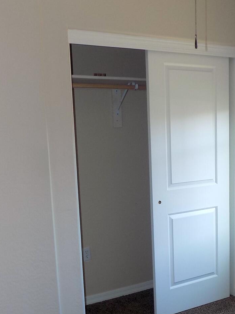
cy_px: 221
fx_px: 444
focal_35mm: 49
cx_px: 161
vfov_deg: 38.3
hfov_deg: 29.4
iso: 100
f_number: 3.1
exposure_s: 1/30
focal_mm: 4
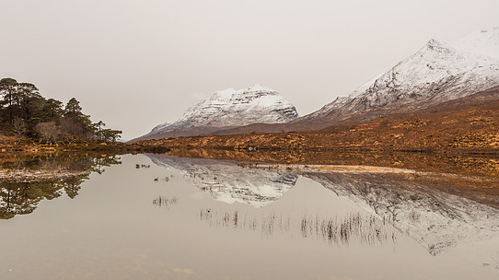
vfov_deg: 41.4
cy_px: 138
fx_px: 370
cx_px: 235
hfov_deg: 67.9
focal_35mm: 28
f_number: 8
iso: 200
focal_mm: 12
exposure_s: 1.3
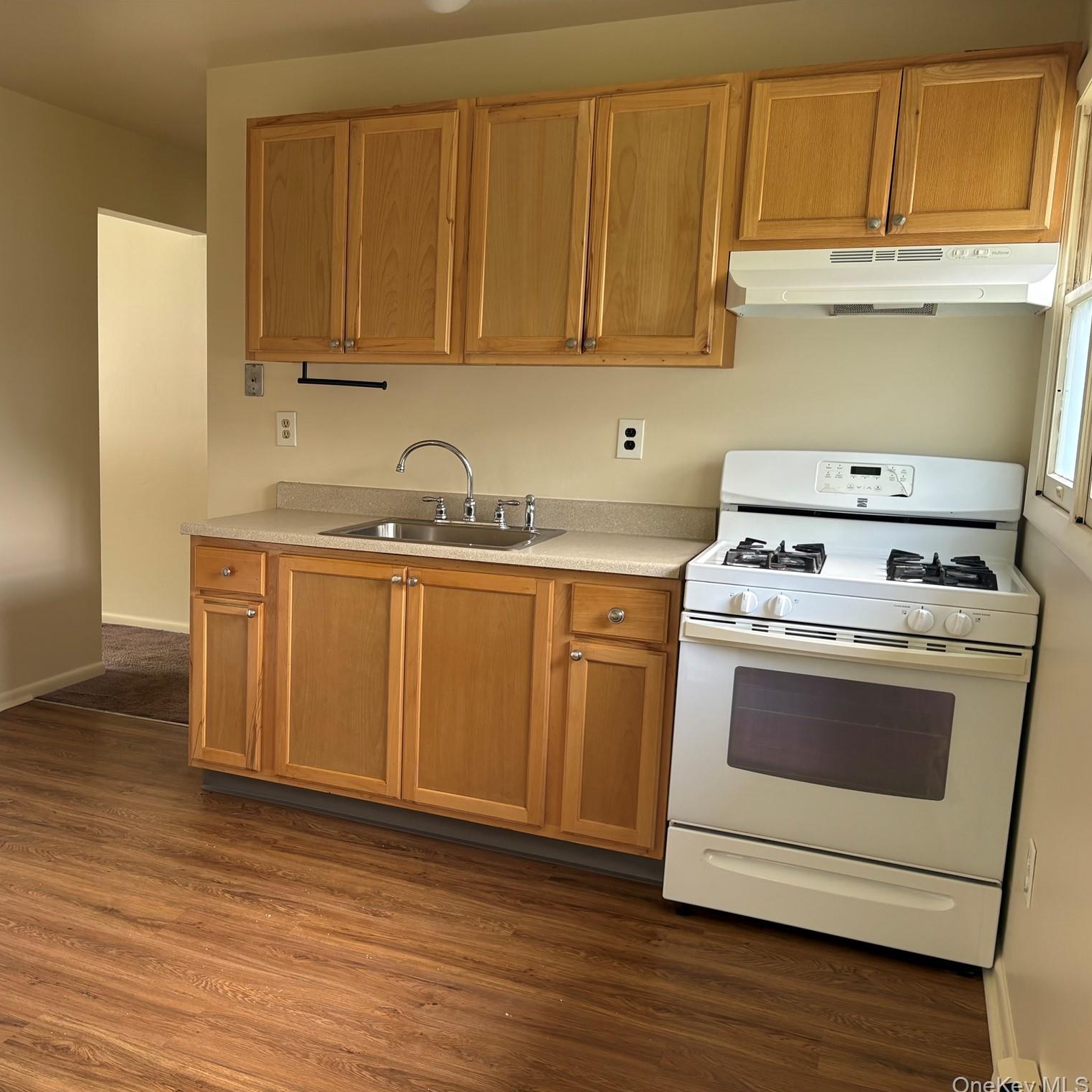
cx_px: 362
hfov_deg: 51.5
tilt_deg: -8.5
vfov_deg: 52.5
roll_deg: -1.0
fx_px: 1106
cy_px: 550
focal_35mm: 31
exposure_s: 1/121
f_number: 1.6
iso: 100
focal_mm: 5.96
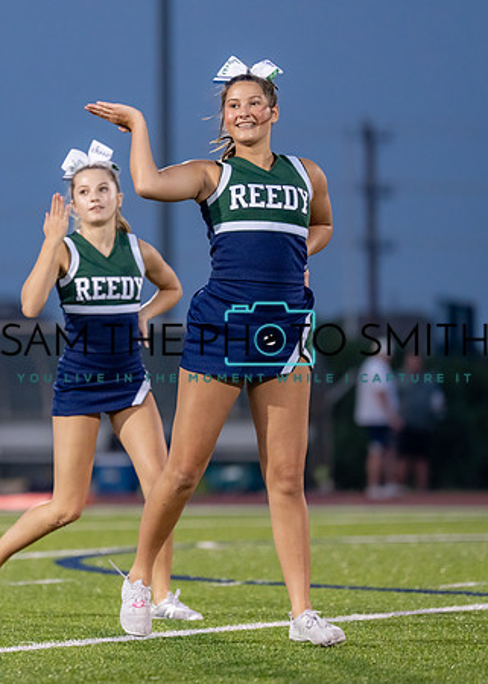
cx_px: 109
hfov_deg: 4.6
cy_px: 347
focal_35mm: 313
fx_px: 6079
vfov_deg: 6.4
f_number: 2.8
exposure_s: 1/1000
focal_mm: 176
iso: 1250
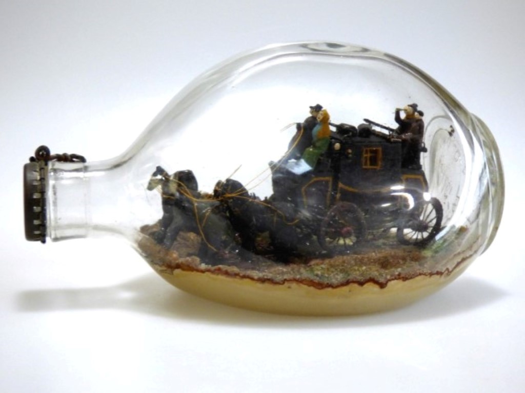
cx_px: 262
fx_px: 728
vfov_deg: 30.3
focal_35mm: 48
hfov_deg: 39.7
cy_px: 196
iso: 400
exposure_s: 1/15
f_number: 3.8
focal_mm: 8.68
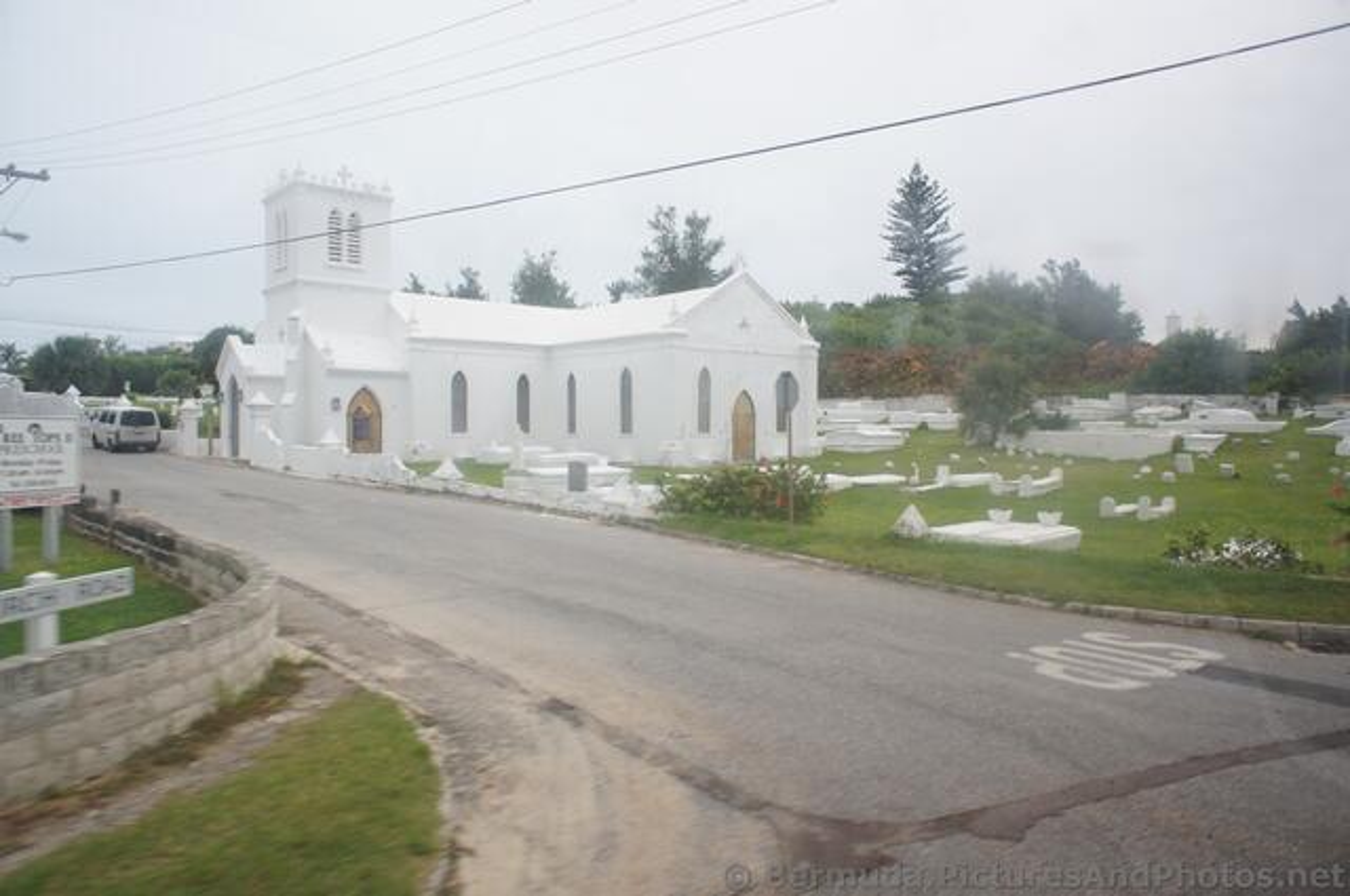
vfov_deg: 53.0
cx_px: 675
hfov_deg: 73.8
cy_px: 448
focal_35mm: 24
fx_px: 899
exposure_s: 1/320
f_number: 5.6
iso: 200
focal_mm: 16
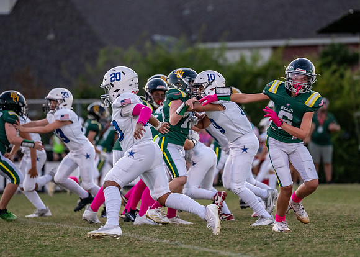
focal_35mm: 250
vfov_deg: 5.8
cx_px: 203
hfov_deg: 8.1
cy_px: 105
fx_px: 2554
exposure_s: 1/1600
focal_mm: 200
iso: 2500
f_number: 2.8
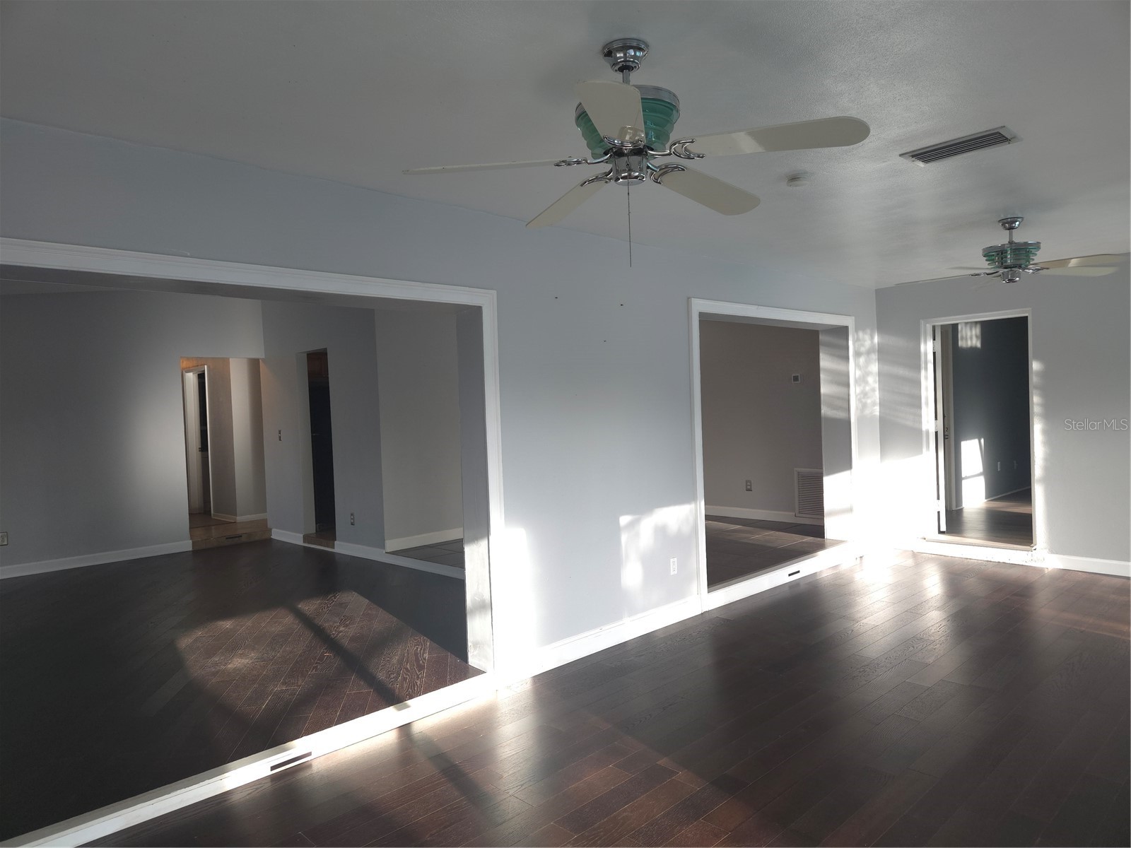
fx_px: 751
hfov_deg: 73.9
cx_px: 566
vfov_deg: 58.9
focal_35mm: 23
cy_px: 424
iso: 64
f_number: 1.8
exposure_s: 1/60
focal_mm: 5.4
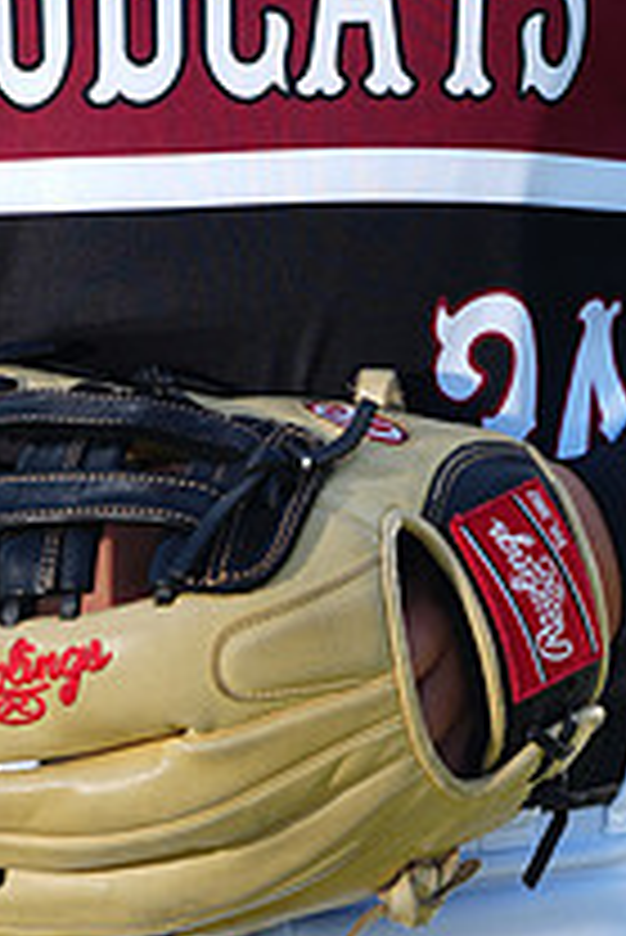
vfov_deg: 3.7
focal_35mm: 557
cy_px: -310
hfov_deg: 2.5
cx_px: 277
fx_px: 14503
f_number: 4.5
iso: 64
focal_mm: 200
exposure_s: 1/250
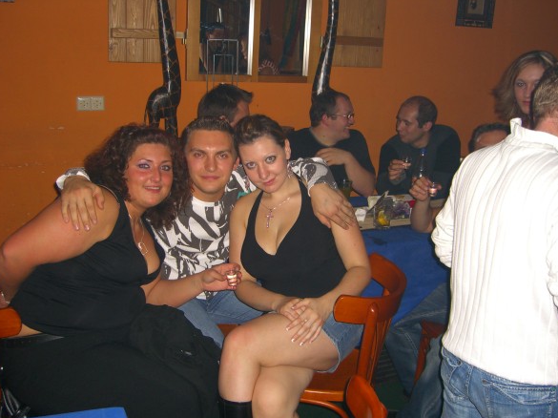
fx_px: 628
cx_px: 279
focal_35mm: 39
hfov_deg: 47.9
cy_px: 213
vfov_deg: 36.8
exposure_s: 1/60
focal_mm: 7.9
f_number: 2.8
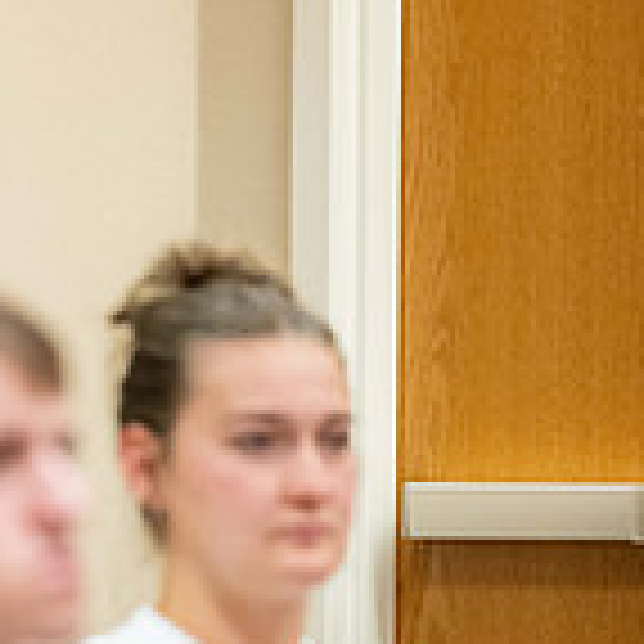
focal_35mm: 689
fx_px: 14502
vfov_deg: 2.5
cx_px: -140
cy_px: 678
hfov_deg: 2.5
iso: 3200
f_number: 2.8
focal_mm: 200
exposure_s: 1/320
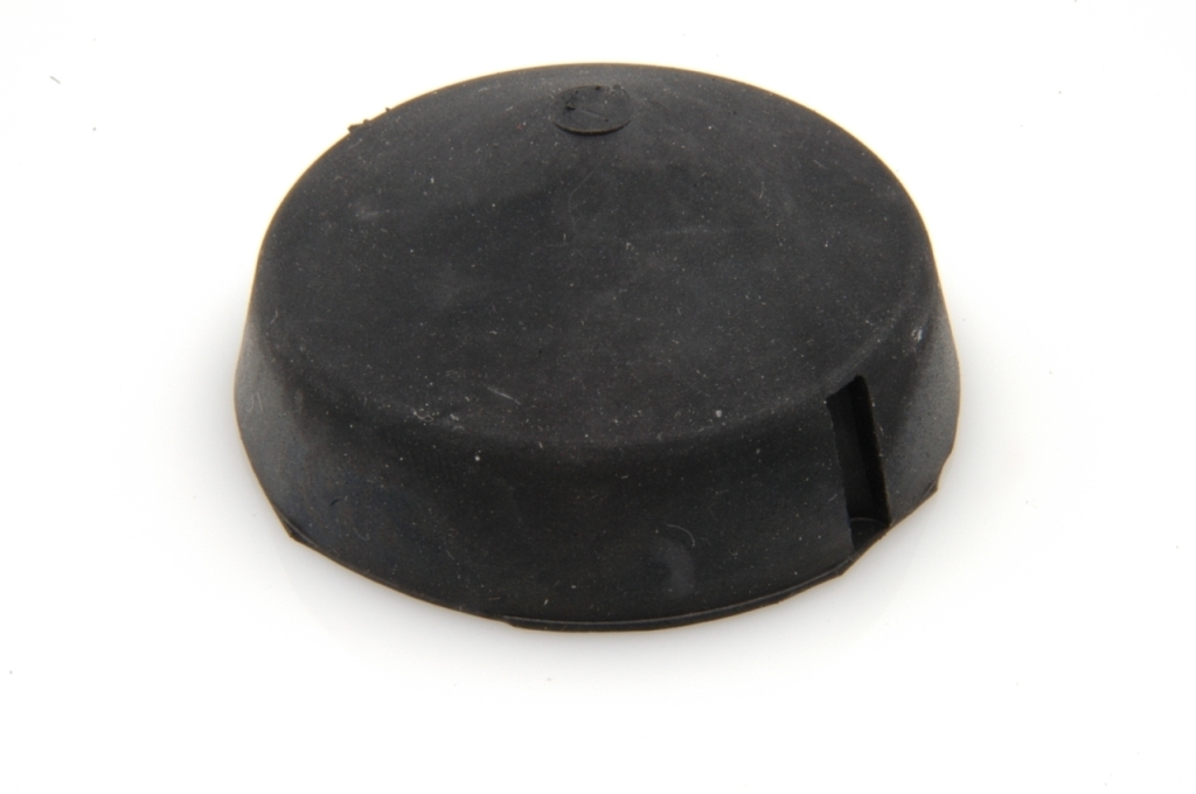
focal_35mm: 105
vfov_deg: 13.0
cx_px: 598
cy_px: 397
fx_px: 3484
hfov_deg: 19.5
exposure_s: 1/1.3
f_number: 29
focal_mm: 70
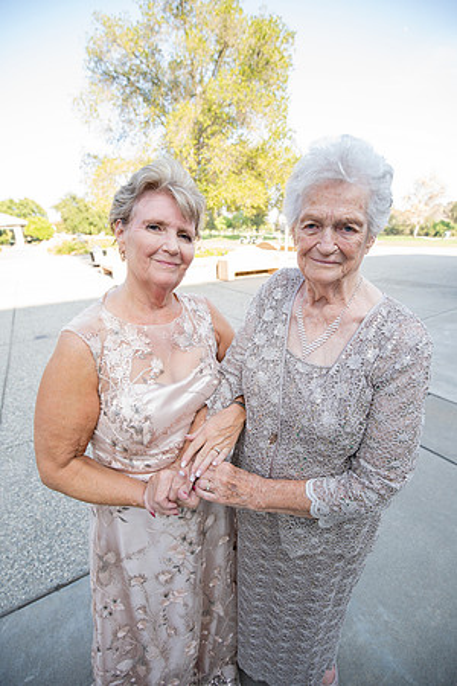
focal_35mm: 16
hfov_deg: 73.7
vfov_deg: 96.7
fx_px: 305
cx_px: 228
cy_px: 343
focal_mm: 16
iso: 160
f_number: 4.5
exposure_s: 1/80
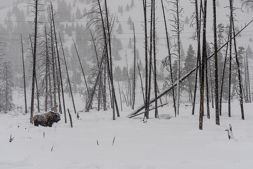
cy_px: 50
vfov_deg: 17.8
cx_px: 137
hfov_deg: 26.5
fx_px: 538
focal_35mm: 76
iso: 100
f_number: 9
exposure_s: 1/320
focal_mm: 53
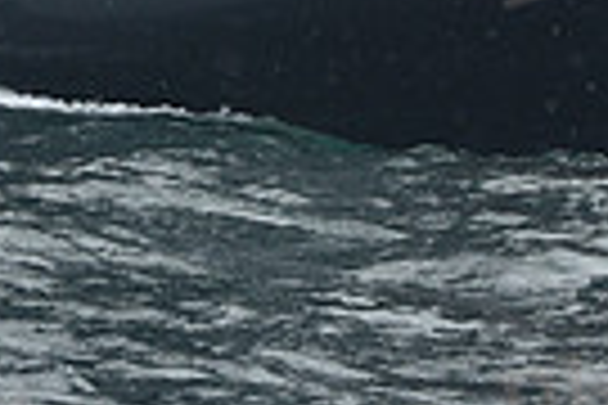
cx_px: 266
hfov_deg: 6.8
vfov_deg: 4.5
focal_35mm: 301
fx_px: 5083
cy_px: -281
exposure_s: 1/1000
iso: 320
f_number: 7.1
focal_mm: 70
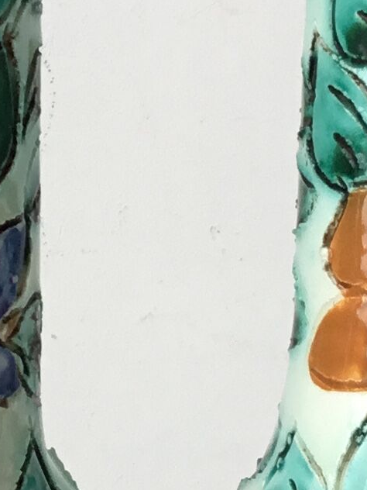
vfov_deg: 12.3
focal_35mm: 160
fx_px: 2262
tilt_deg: -9.6
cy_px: 221
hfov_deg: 9.3
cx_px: 107
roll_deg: +0.9
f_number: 2.4
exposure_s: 1/50
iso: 32
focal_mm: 3.3
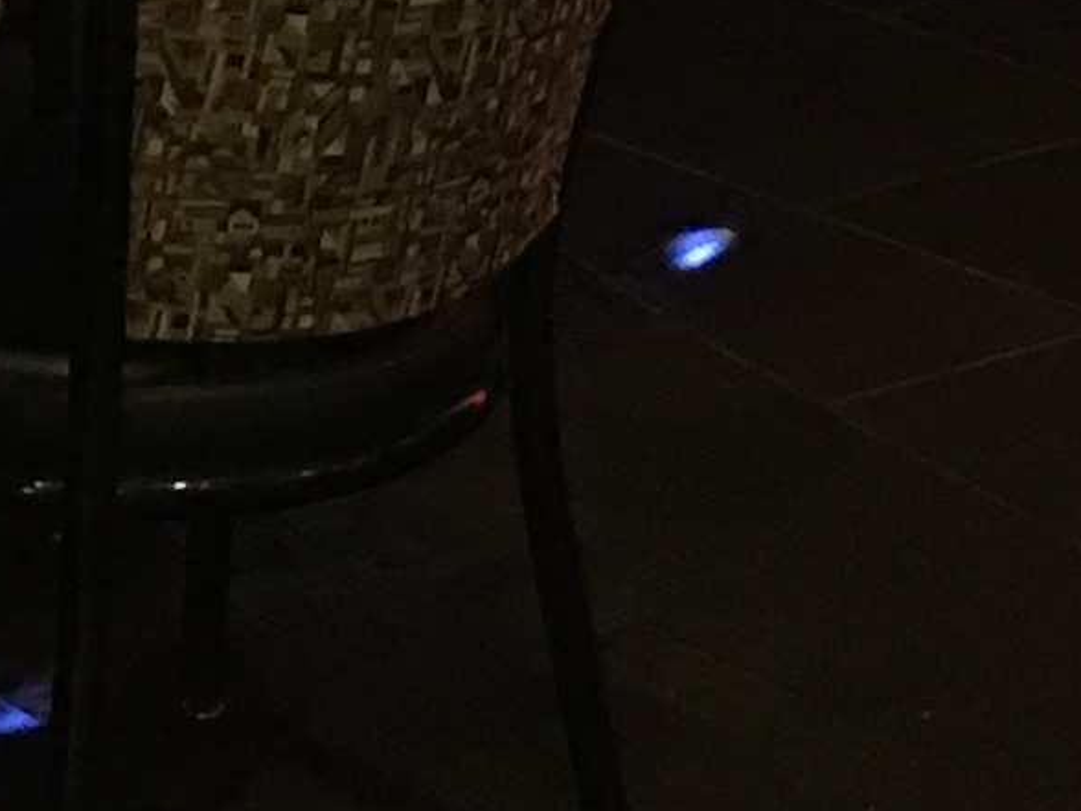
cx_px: 1127
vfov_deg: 6.9
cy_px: -1363
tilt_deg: -2.6
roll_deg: -0.8
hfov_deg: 9.9
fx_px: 6214
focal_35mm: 199
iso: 50
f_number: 2.2
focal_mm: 4.15
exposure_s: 1/4
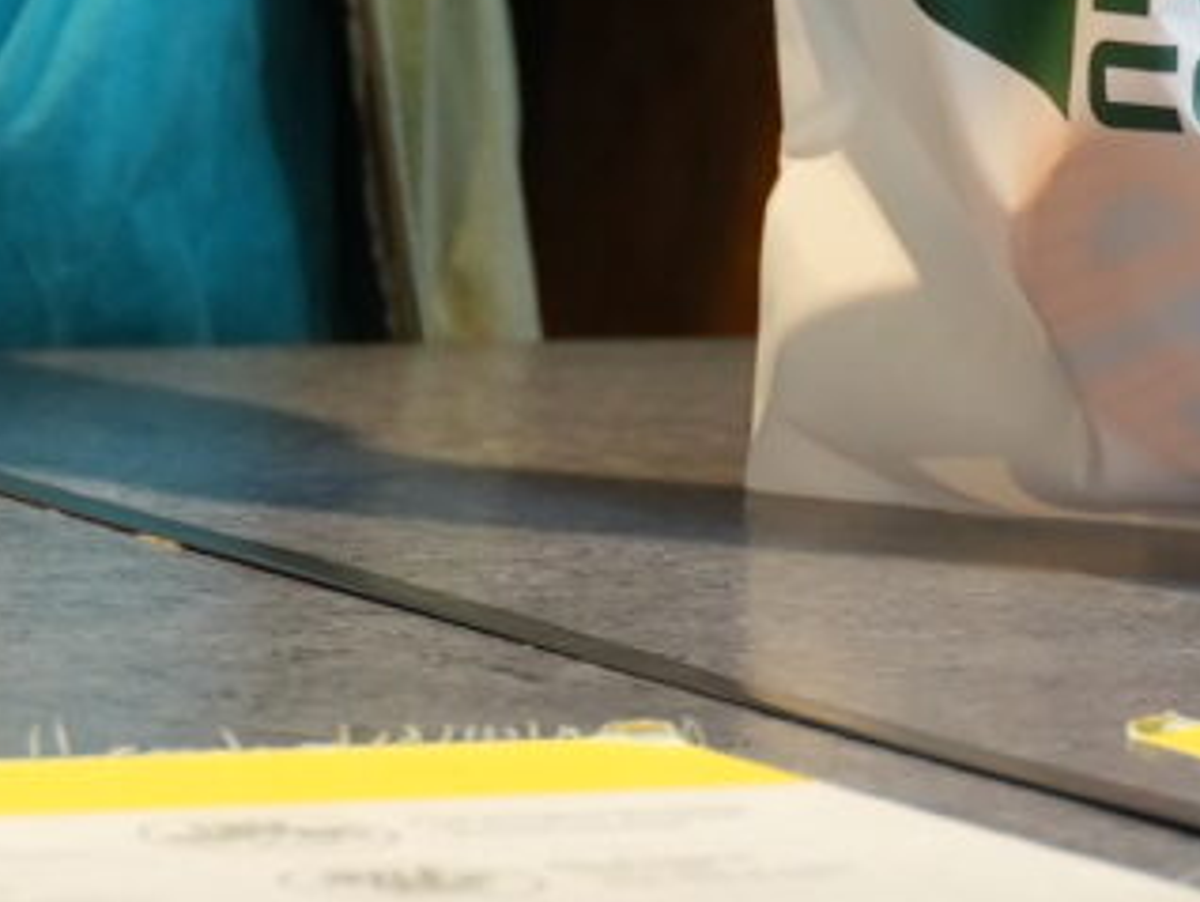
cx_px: 755
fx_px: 12350
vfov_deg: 4.2
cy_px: -191
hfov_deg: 5.6
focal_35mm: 356
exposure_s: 1/125
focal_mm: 46
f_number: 2.8
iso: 640
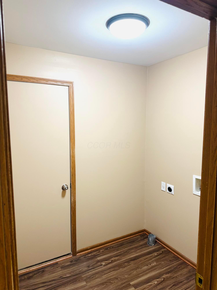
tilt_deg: -5.1
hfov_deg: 56.8
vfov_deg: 71.6
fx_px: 201
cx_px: 108
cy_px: 145
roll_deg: -0.1
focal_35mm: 24
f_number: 1.78
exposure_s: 1/60
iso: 160
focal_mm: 6.76
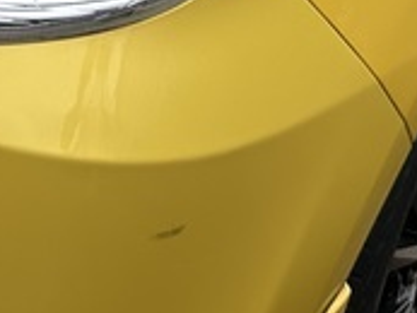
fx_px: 1338
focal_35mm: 111
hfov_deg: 17.5
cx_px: 60
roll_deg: -1.5
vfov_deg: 12.1
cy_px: -272
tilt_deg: -21.3
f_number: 1.78
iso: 80
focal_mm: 6.86
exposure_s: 1/2591
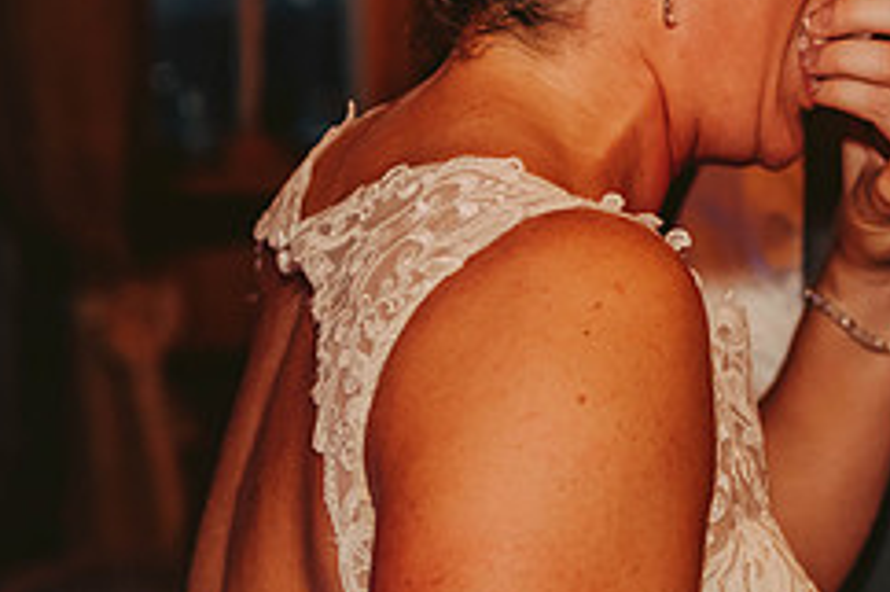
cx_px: 912
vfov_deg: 9.5
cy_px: 64
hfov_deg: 14.0
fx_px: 3557
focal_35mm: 144
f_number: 2.8
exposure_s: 1/125
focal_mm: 60
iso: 1600
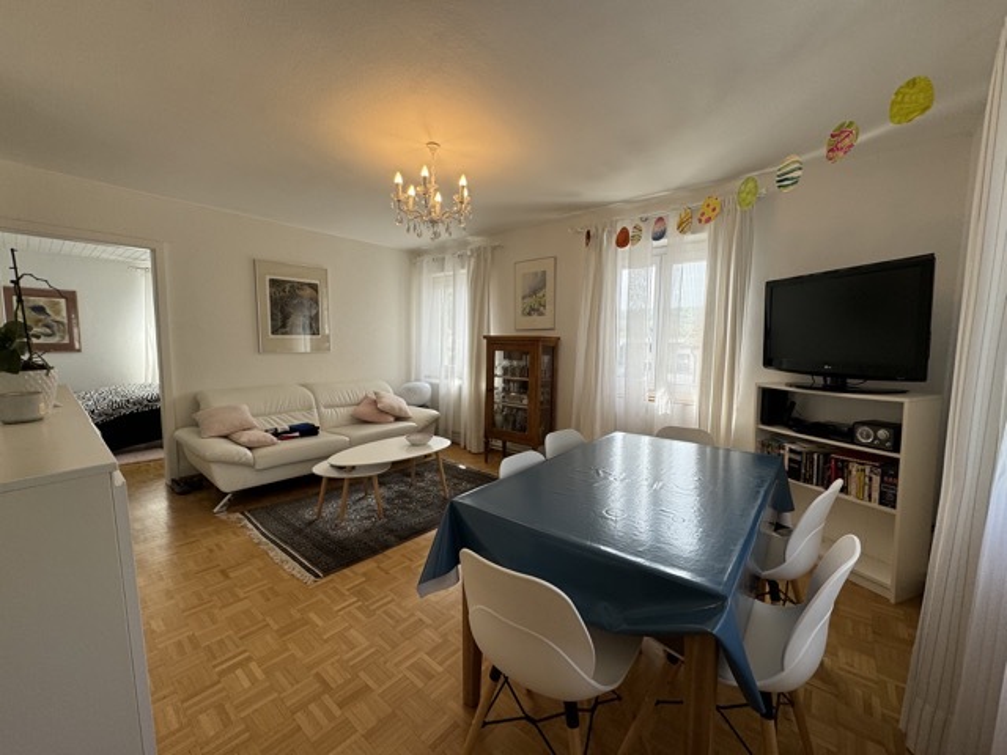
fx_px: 407
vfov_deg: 85.7
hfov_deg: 102.1
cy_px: 378
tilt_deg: -5.2
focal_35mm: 14
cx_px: 504
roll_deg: -0.7
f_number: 2.2
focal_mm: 2.22
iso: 40
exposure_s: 1/102
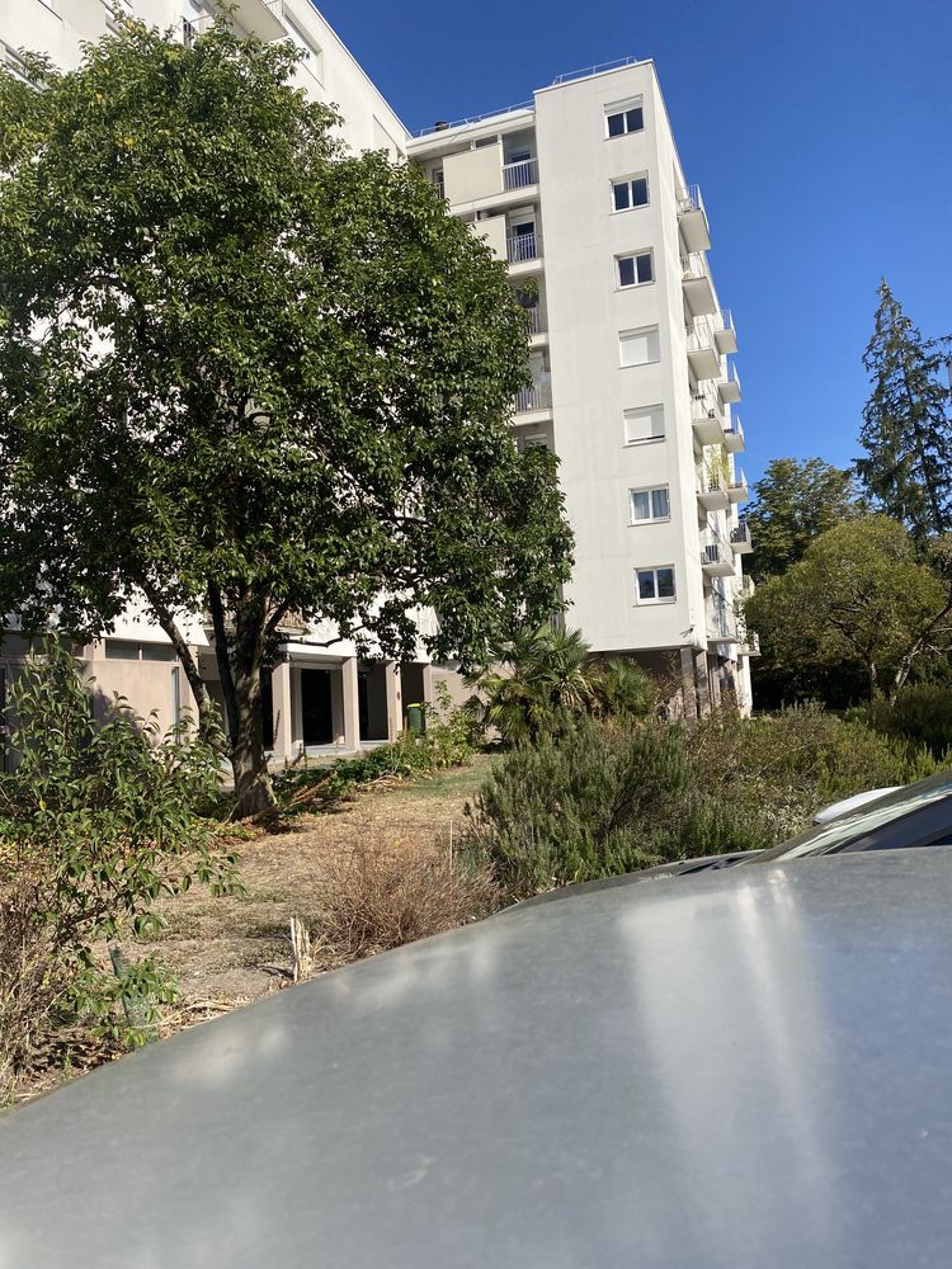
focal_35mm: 26
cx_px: 476
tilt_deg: +7.0
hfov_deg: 53.1
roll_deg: +2.3
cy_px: 634
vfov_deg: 67.3
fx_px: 953
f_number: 1.8
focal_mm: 4.25
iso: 32
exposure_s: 1/2890
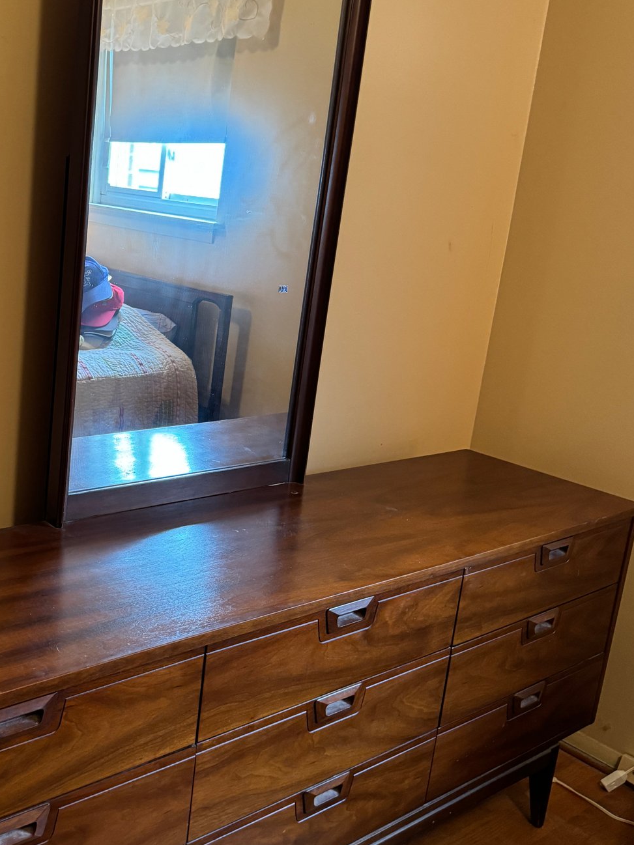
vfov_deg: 50.1
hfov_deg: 37.7
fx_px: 903
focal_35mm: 37
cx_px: 161
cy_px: 408
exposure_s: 1/60
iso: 500
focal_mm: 6.76
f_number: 1.78
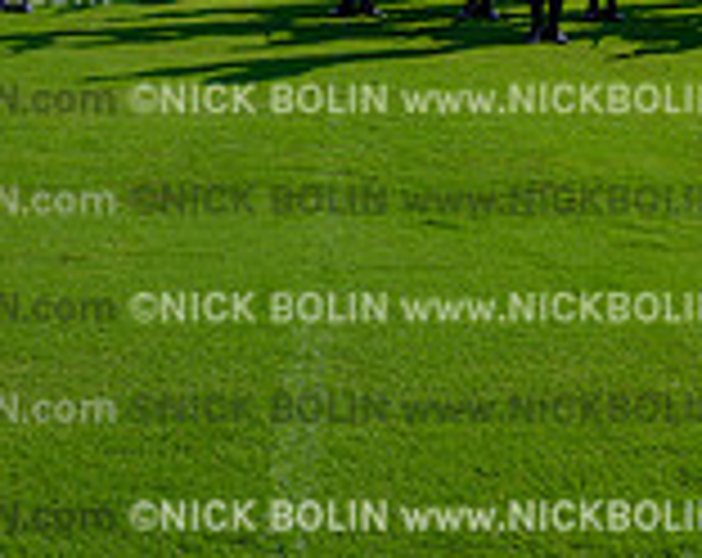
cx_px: 472
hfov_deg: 22.7
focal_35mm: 84
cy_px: -214
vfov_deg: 16.9
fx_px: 1741
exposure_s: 1/400
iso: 80
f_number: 7.1
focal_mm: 24
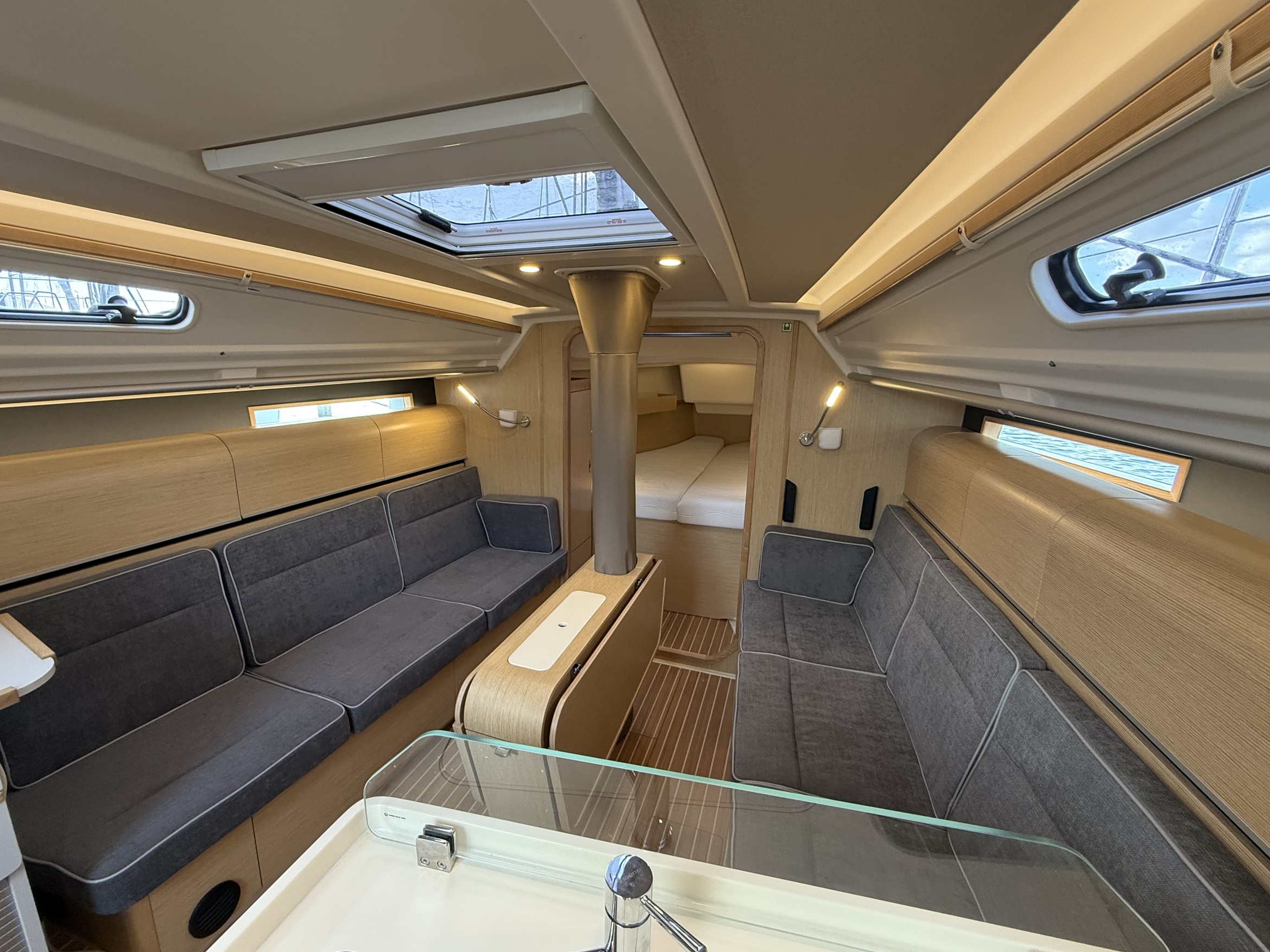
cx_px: 597
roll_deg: -0.7
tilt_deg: -13.0
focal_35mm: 15
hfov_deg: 98.1
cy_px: 478
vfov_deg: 81.8
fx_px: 550
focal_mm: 2.22
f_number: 2.2
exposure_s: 1/99
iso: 250
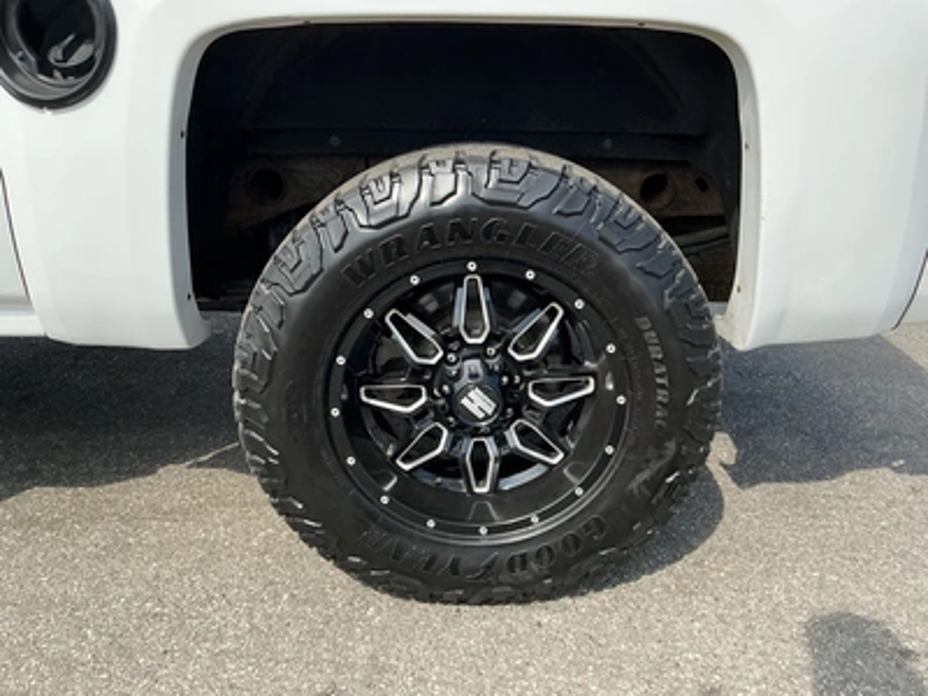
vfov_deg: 49.7
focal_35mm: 28
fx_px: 751
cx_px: 464
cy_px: 348
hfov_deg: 63.4
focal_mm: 3
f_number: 1.8
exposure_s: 1/898
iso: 25
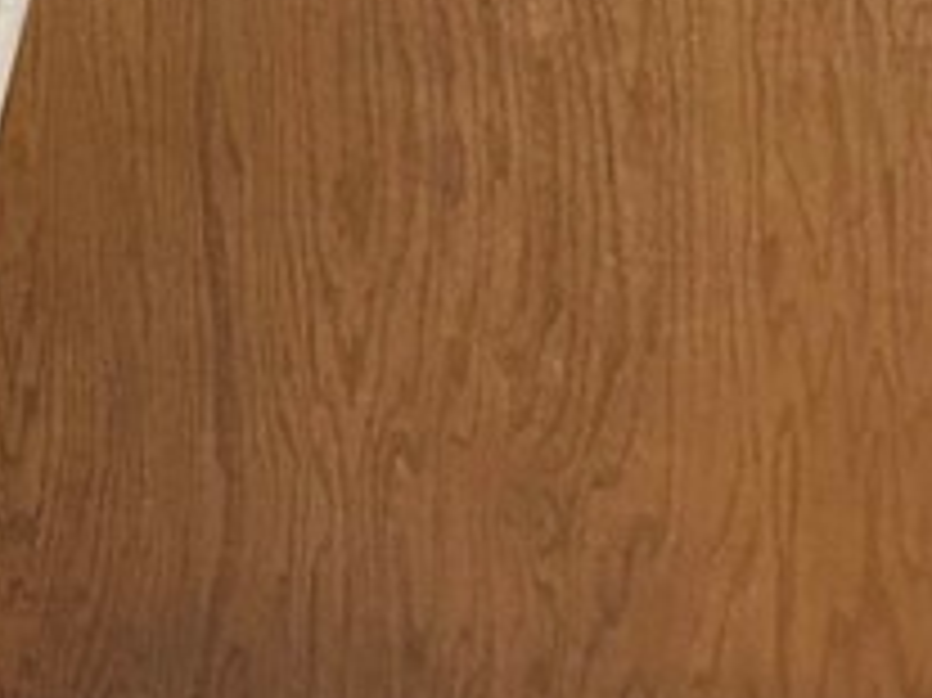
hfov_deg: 7.9
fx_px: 6404
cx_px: -968
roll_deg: +0.9
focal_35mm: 238
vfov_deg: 6.1
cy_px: -435
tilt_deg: -1.3
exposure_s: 1/60
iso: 160
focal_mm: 6.86
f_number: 1.78
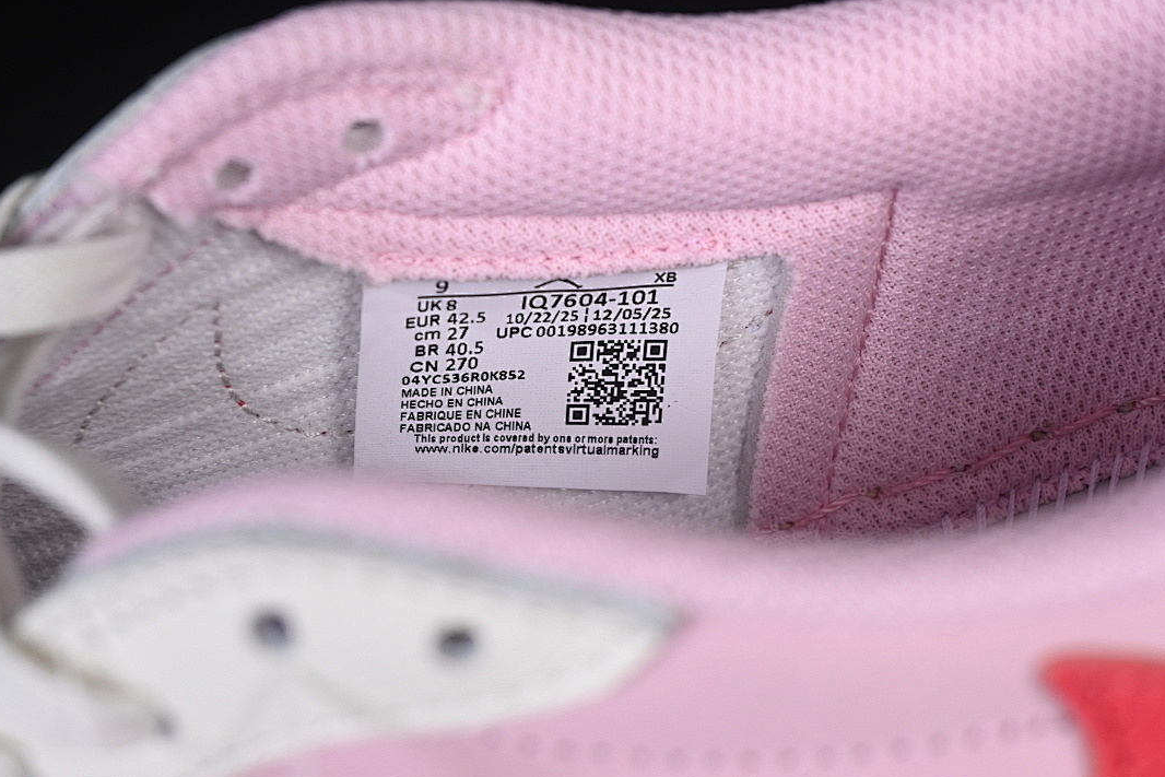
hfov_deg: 26.6
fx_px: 2460
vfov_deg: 18.0
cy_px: 390
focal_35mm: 76
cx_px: 578
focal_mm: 50
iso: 160
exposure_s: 1/80
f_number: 7.1
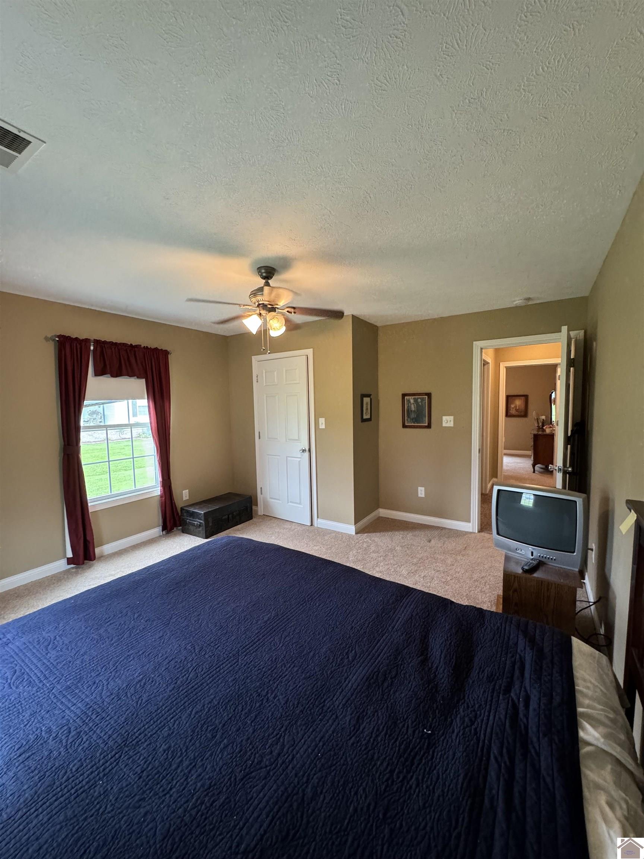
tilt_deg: -4.8
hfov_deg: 85.7
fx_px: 347
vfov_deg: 102.1
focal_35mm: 14
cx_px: 322
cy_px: 430
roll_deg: +1.0
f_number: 2.2
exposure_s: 1/60
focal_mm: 2.22
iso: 320
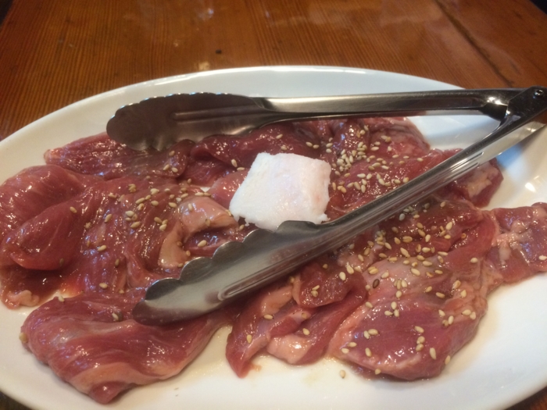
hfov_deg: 61.7
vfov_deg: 48.2
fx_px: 458
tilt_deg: -46.8
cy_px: 205
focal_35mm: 29
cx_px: 274
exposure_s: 1/30
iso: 160
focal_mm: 4.15
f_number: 2.2
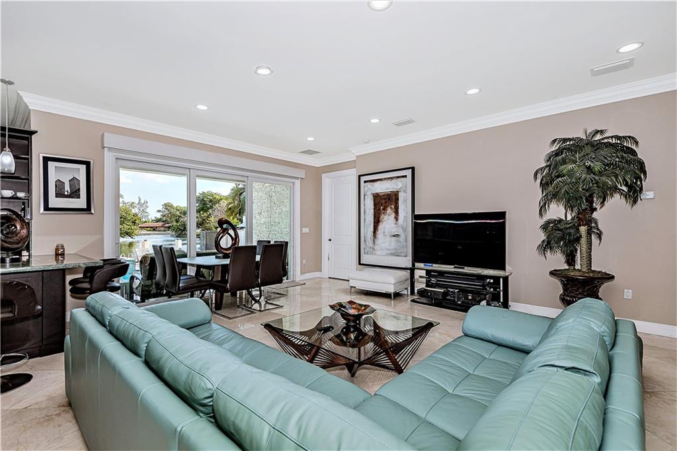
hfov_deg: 96.8
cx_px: 338
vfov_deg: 73.7
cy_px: 226
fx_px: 301
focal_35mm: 16
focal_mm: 16
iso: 200
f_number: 8
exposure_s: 1/160
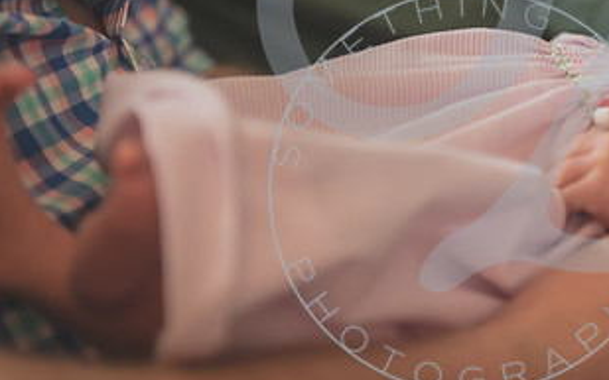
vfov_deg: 9.7
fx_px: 2224
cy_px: 27
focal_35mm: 134
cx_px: 570
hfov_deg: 15.4
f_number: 2.8
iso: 320
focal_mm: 70
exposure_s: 1/125
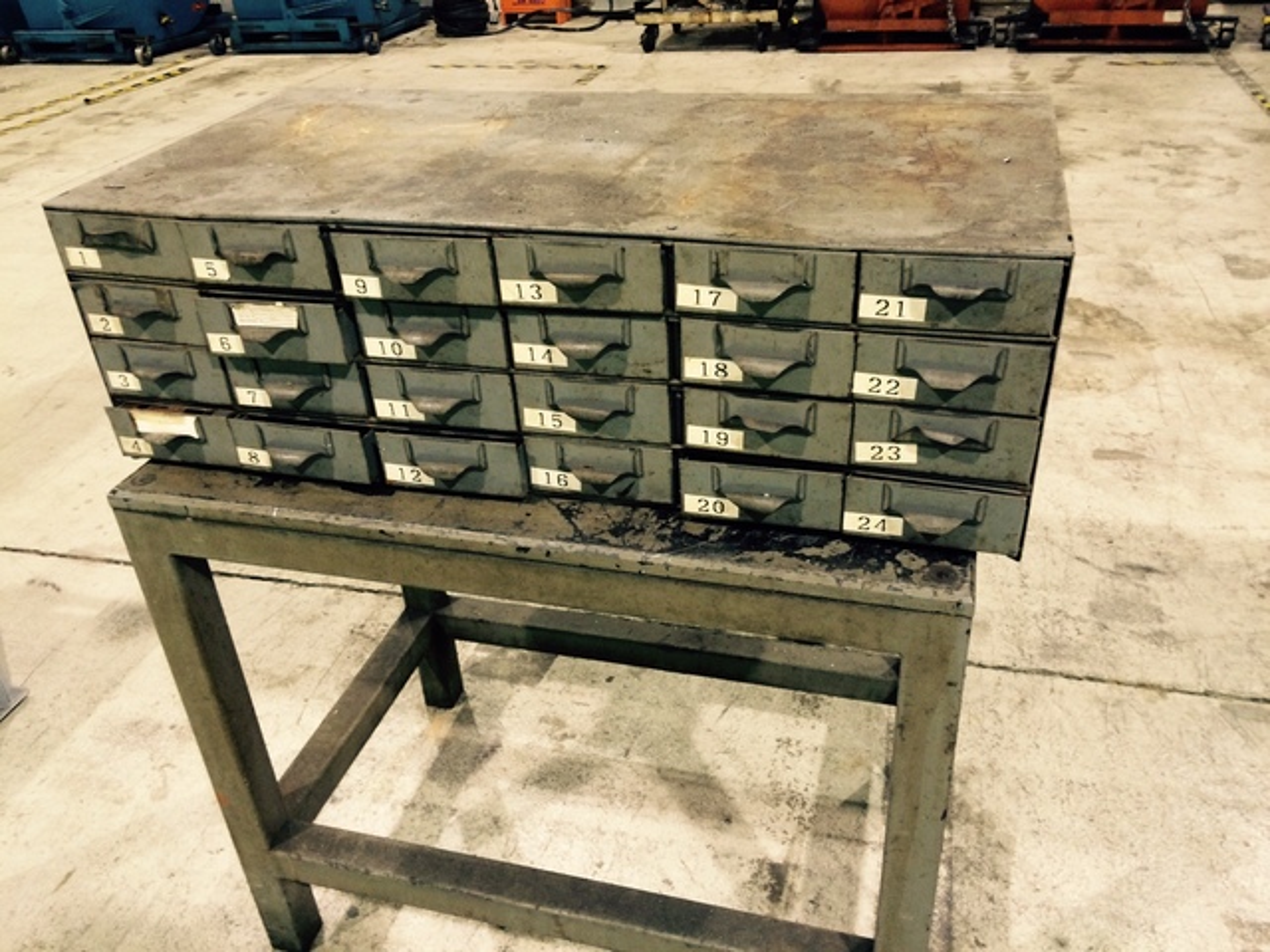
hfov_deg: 61.7
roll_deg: +6.4
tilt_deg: -30.1
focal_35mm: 29
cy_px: 476
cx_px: 635
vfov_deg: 48.2
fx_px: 1064
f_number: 2.2
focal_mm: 4.15
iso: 200
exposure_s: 1/30
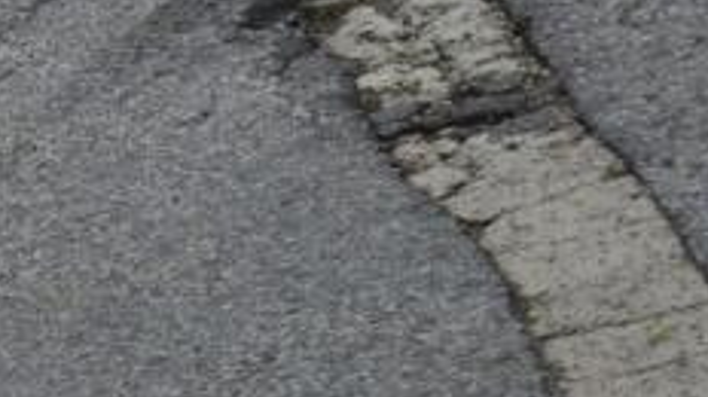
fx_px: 8378
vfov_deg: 2.7
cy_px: -678
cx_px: -916
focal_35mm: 447
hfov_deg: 4.7
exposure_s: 1/1000
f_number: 5.6
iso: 640
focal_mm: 55
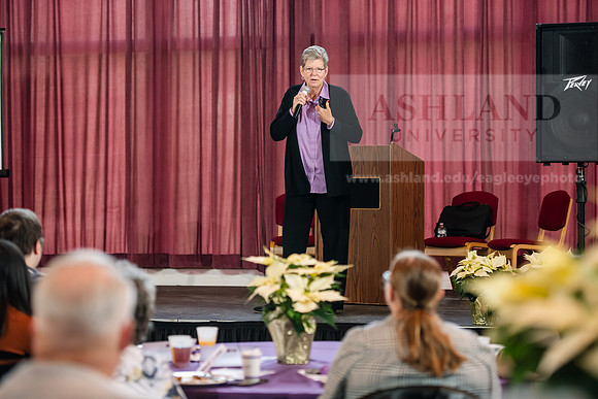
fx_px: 1661
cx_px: 299
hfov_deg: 20.4
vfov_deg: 13.7
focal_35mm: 100
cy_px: 200
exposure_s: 1/200
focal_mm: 100
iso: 1250
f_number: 3.2
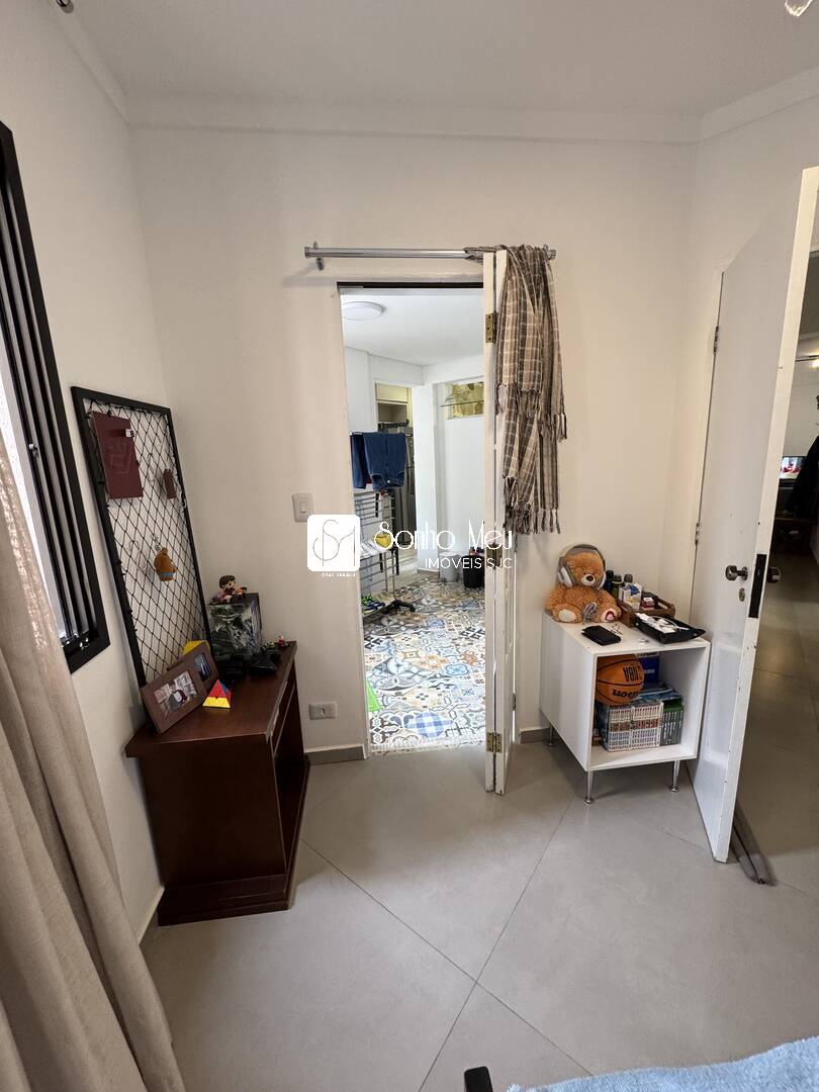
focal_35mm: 14
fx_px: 442
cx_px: 410
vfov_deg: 102.1
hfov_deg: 85.7
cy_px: 546
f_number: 2.2
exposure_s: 1/120
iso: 200
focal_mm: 2.22
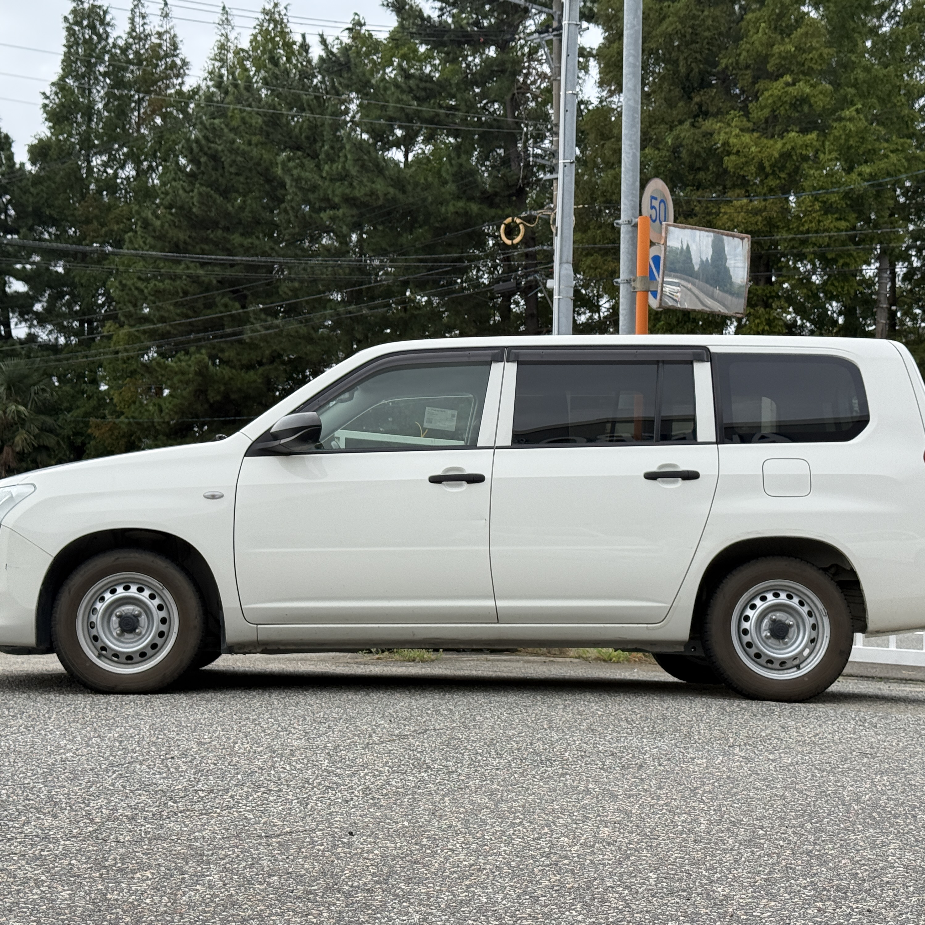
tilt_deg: +2.8
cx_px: 454
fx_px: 1723
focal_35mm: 57
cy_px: 461
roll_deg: -1.2
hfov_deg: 30.0
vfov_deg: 30.0
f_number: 1.78
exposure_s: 1/2088
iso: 64
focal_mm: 6.76
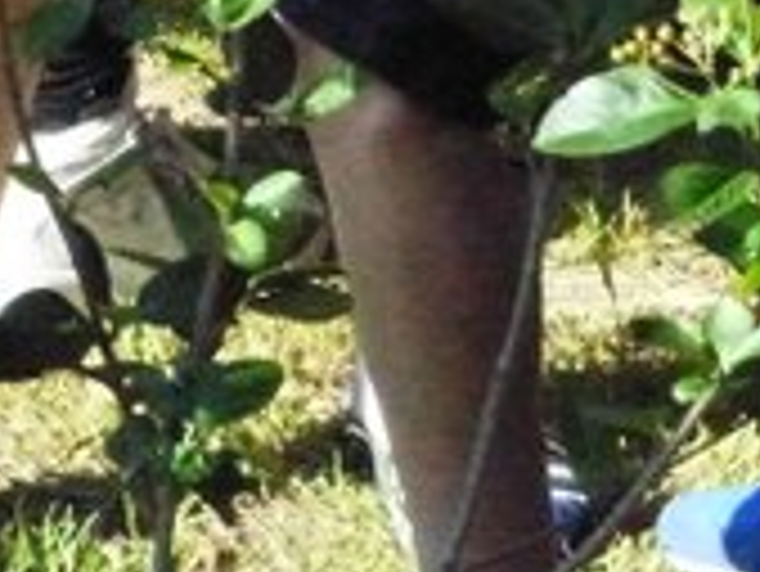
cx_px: 175
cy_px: 545
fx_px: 6481
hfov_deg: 6.7
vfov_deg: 5.0
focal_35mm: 295
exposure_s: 1/4000
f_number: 8
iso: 6400
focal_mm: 18.7
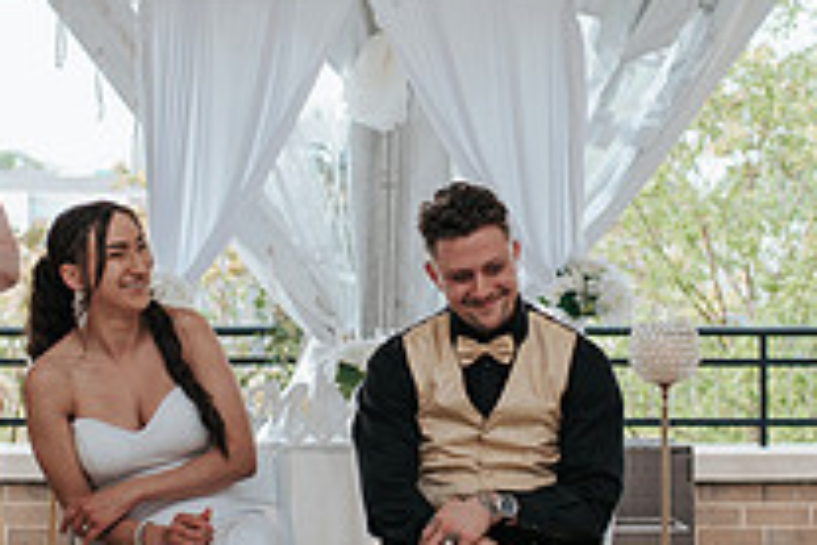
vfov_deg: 11.1
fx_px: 2791
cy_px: 316
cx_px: 372
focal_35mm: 123
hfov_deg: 16.6
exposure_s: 1/160
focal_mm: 35
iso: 100
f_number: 2.8
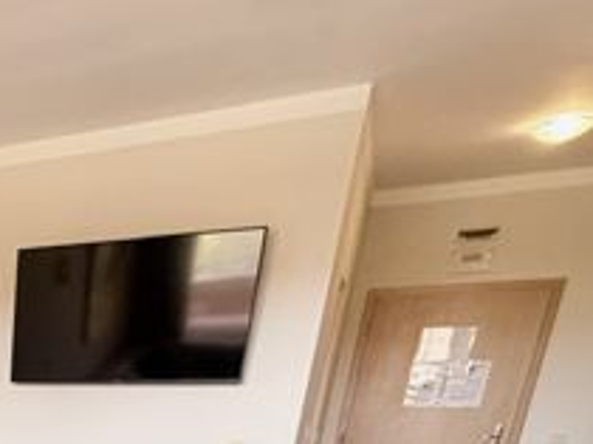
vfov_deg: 23.9
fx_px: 804
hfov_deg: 30.4
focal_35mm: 47
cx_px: -208
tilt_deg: -18.8
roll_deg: +0.3
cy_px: 676
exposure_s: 1/121
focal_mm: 2.22
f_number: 2.2
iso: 250
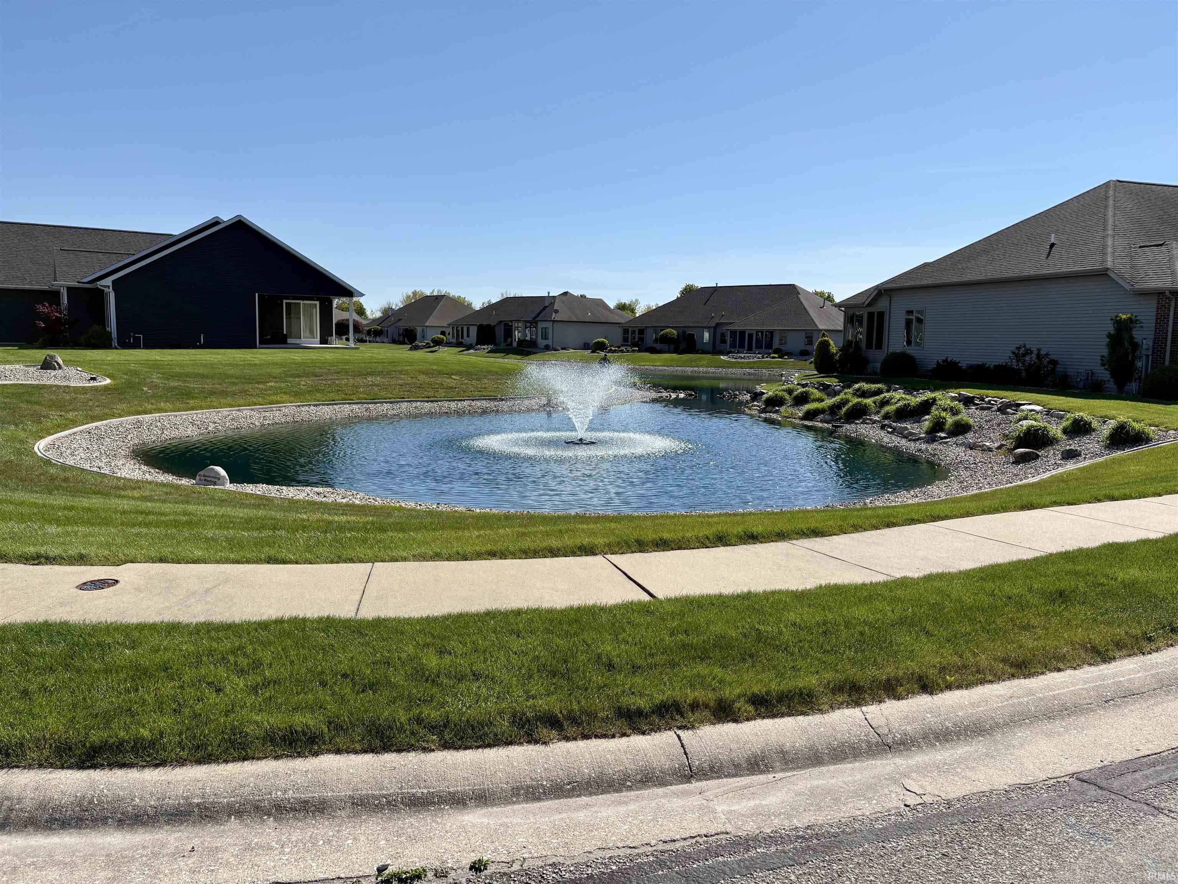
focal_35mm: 26
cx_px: 589
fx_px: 885
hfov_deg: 67.3
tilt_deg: -5.9
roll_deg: -0.8
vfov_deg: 53.1
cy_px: 442
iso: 50
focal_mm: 5.96
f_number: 1.6
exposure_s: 1/4950
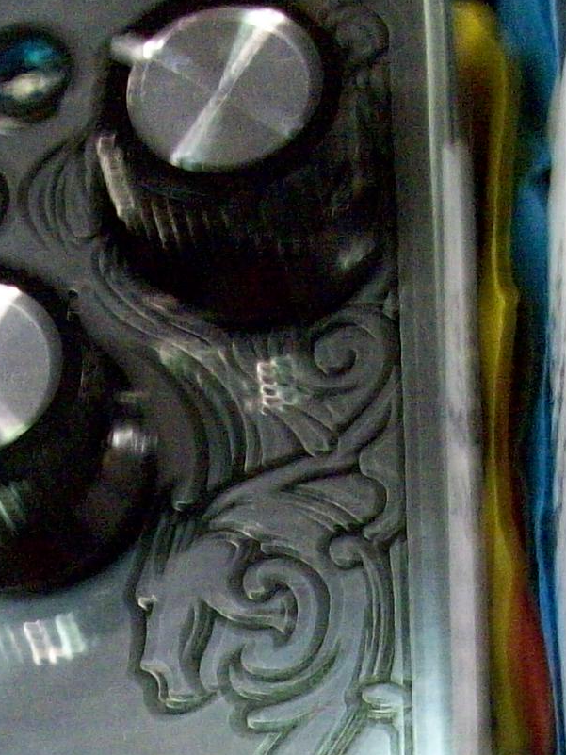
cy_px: 915
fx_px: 2397
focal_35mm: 110
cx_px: -42
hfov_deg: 13.2
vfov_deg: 17.1
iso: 318
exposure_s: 1/8
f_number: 2.8
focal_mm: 5.7
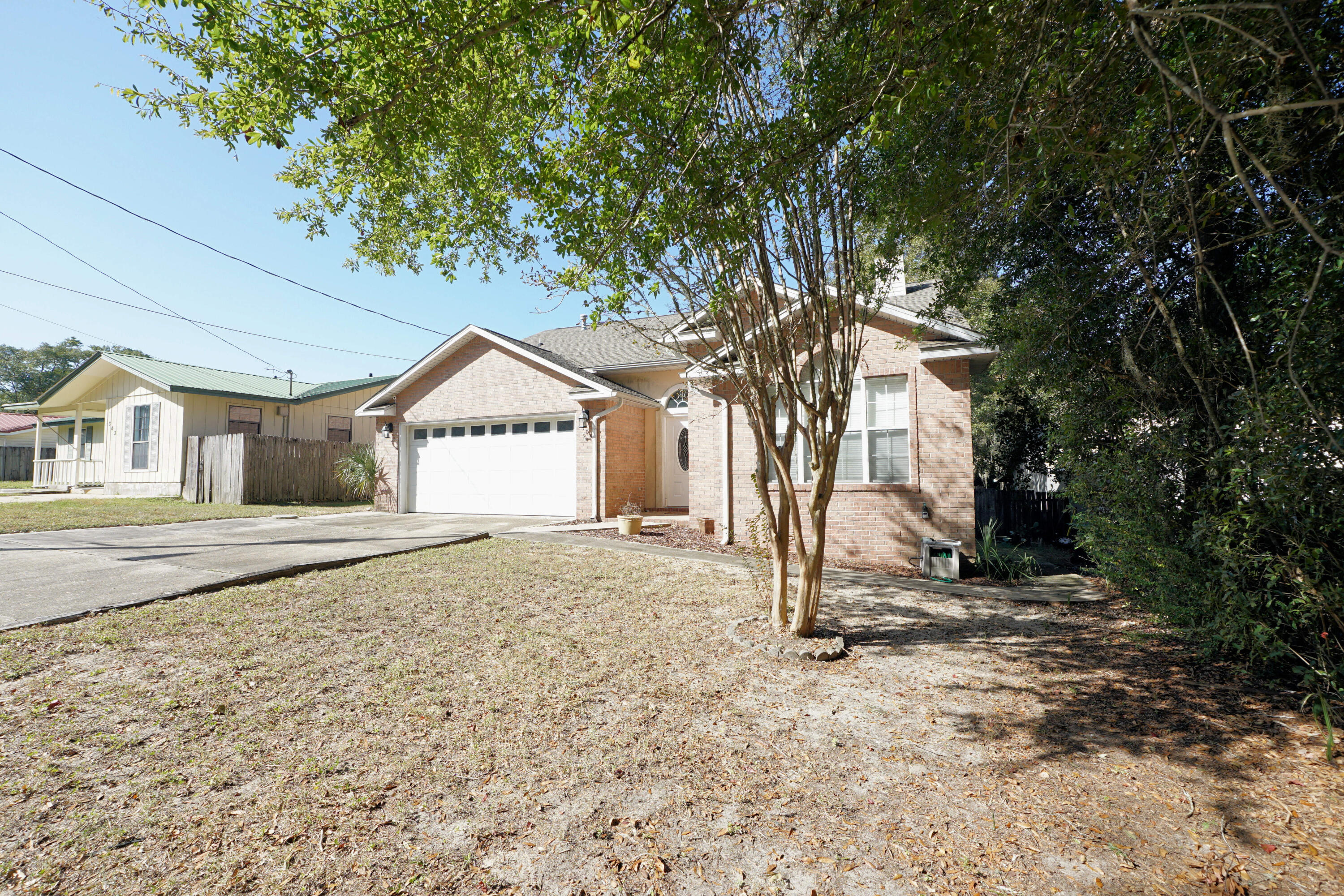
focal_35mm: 15
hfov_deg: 100.4
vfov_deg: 77.3
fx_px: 560
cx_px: 672
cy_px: 448
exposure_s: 1/160
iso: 100
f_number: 6.3
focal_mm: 10
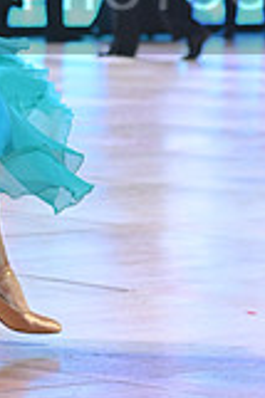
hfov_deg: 4.6
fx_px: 3275
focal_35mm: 296
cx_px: 172
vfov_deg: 6.9
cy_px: -27
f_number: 4
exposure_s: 1/250
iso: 2000
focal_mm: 82
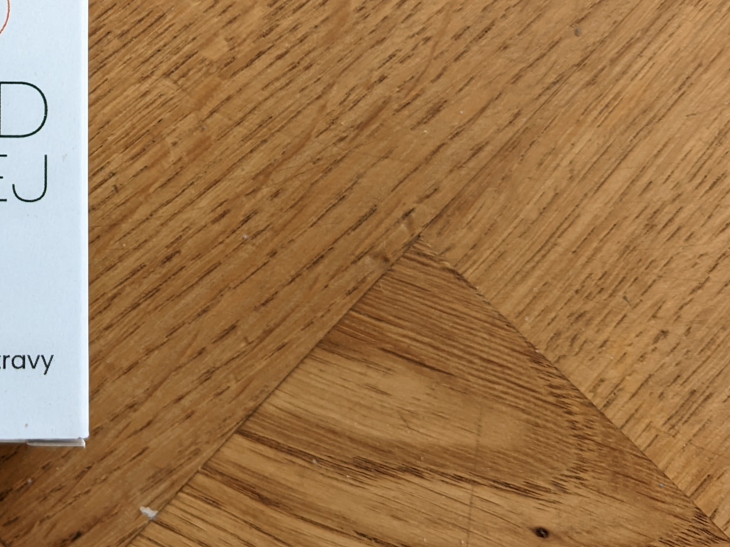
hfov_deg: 28.3
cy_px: 62
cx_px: -49
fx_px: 1329
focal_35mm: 63
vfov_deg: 22.7
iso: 59
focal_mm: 4.38
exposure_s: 1/118
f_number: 1.73
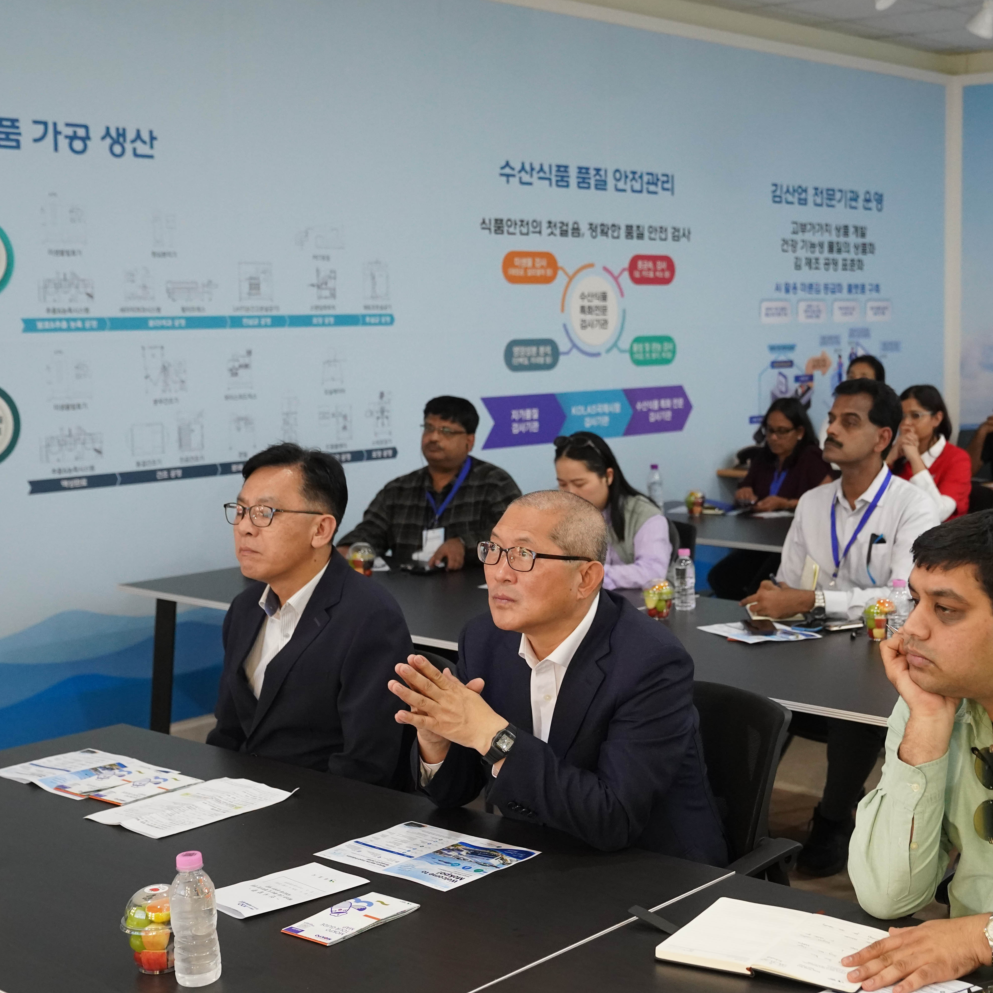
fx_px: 1623
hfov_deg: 33.4
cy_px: 498
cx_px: 739
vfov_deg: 34.0
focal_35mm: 50
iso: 5000
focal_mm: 39
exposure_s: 1/160
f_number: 4
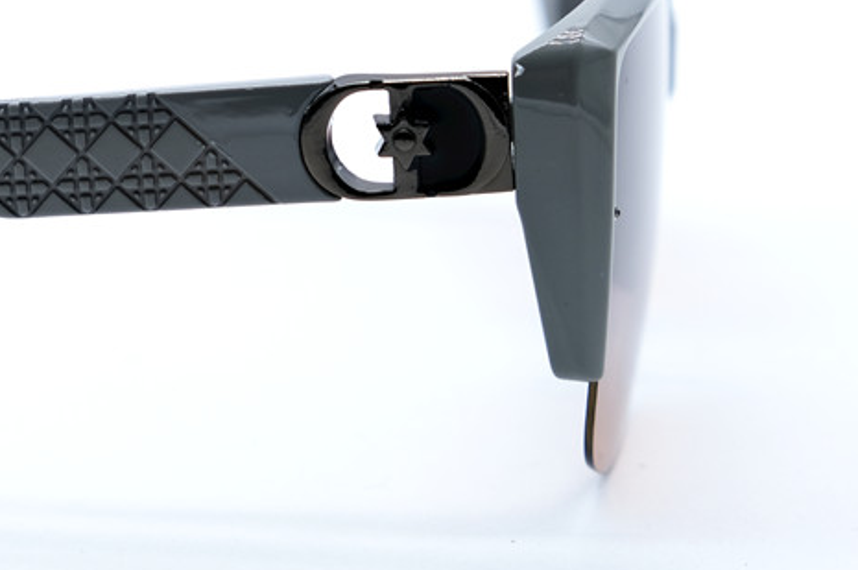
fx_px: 4047
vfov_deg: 8.0
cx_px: -13
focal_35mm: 170
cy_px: 135
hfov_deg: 12.0
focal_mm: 52.7
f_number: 5.6
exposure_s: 1/140
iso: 160
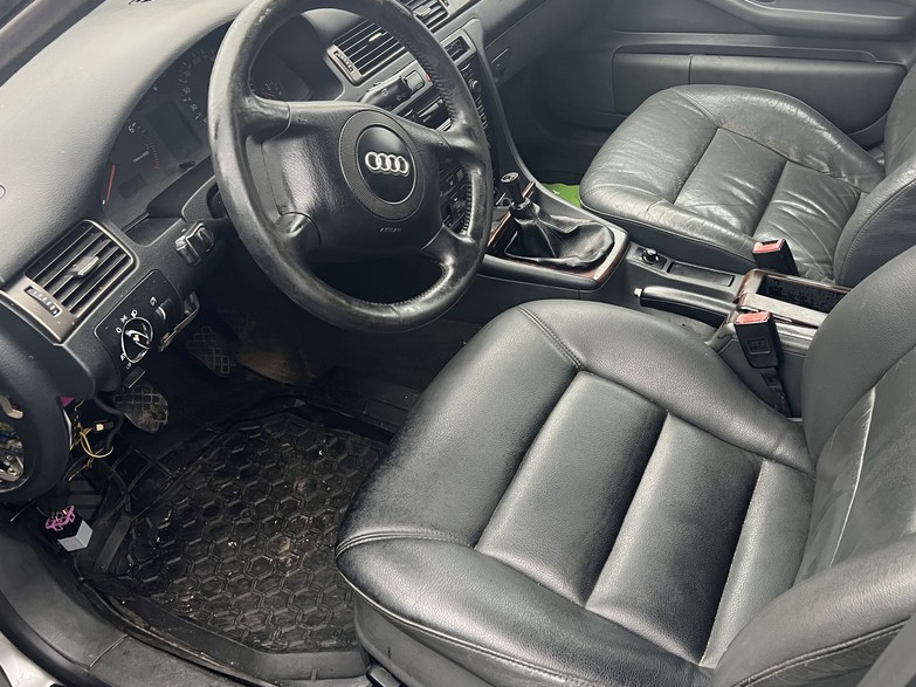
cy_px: 266
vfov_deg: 41.5
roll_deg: +4.3
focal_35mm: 34
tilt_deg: -35.0
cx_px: 543
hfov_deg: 53.6
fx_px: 900
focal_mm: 5.7
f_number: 1.5
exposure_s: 1/71
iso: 125
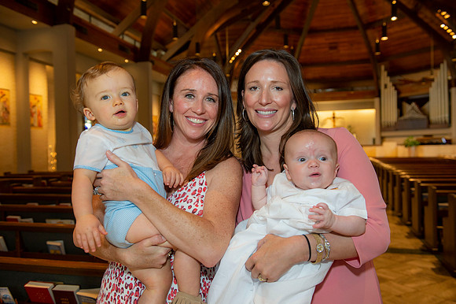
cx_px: 228
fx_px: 405
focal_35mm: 32
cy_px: 152
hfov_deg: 58.7
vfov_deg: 41.1
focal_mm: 32
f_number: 4
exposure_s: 1/100
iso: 1000
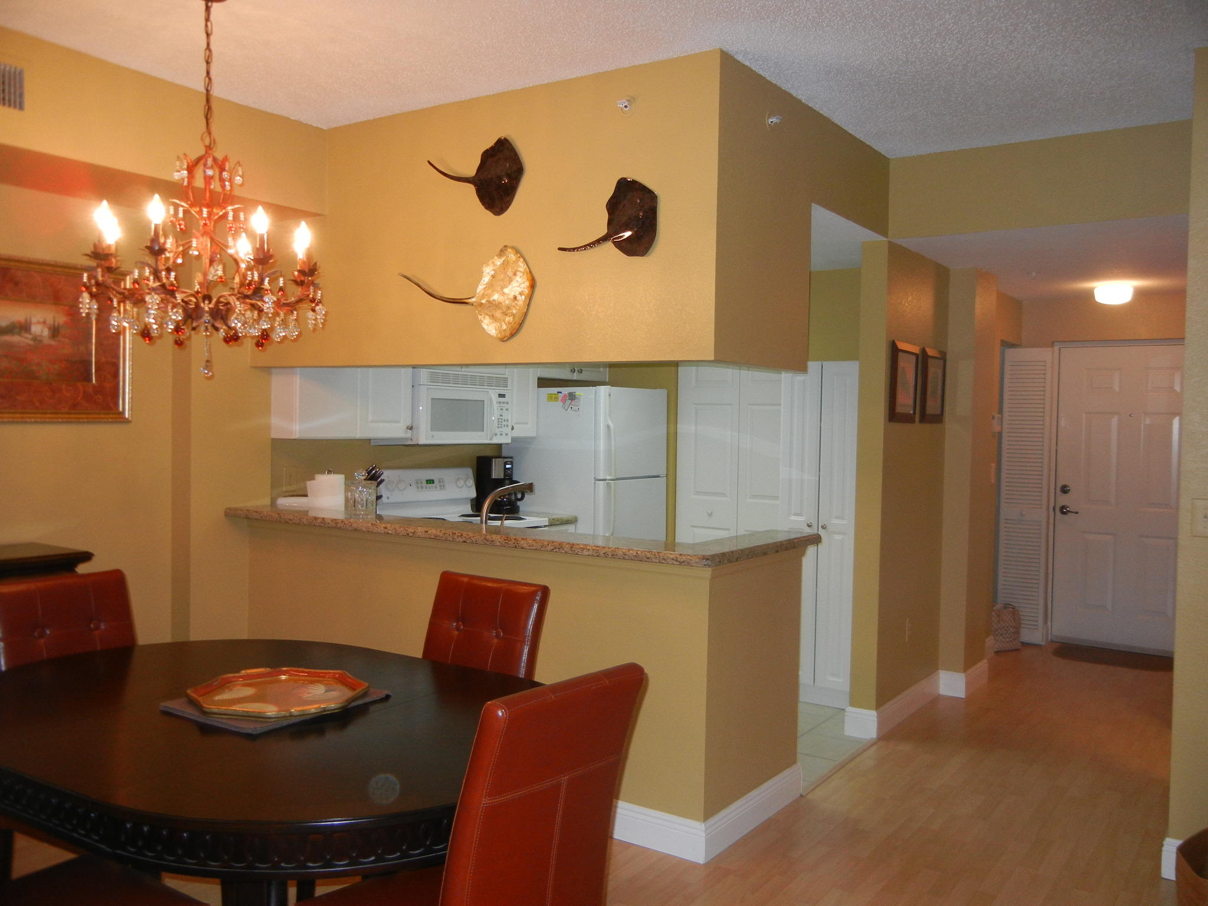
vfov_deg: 46.8
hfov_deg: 60.0
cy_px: 453
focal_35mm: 30
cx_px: 604
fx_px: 1047
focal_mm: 5.4
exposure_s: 1/30
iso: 219
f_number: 3.5
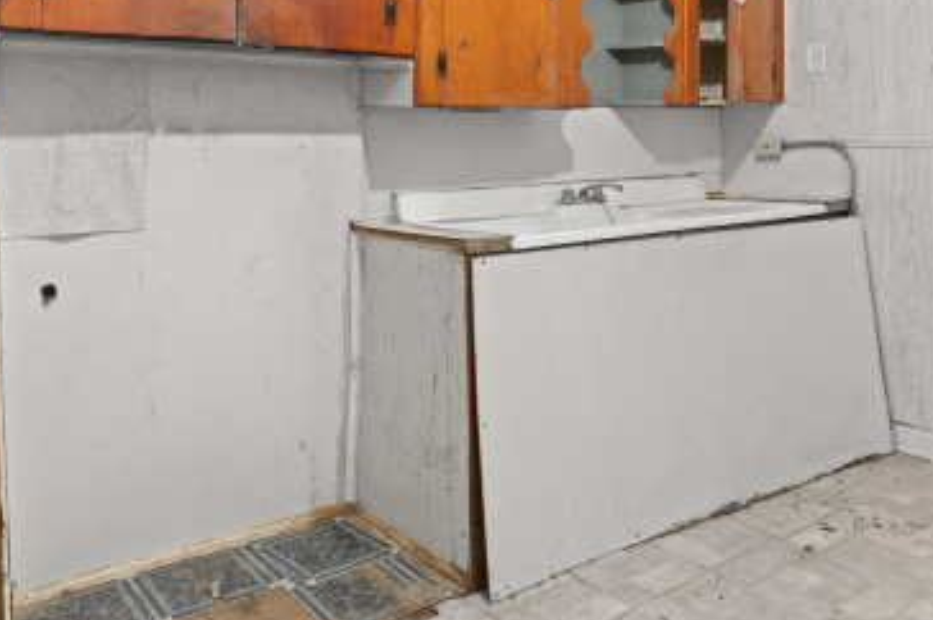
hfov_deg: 57.3
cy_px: 113
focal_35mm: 33
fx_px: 854
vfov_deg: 38.2
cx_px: 477
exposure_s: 6
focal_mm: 16
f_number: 11
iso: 400
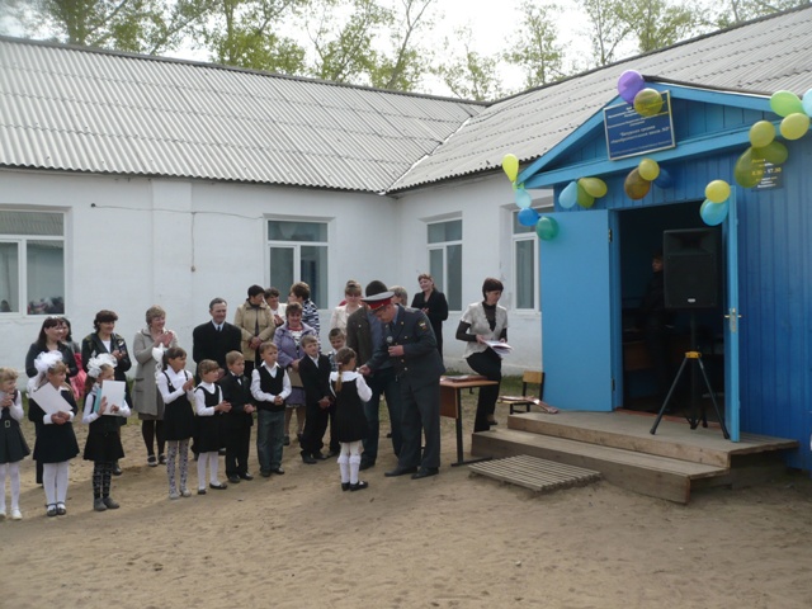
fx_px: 821
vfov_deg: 40.7
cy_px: 304
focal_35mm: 35
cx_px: 406
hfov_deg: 52.6
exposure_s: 1/160
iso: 100
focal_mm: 5.8
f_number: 8
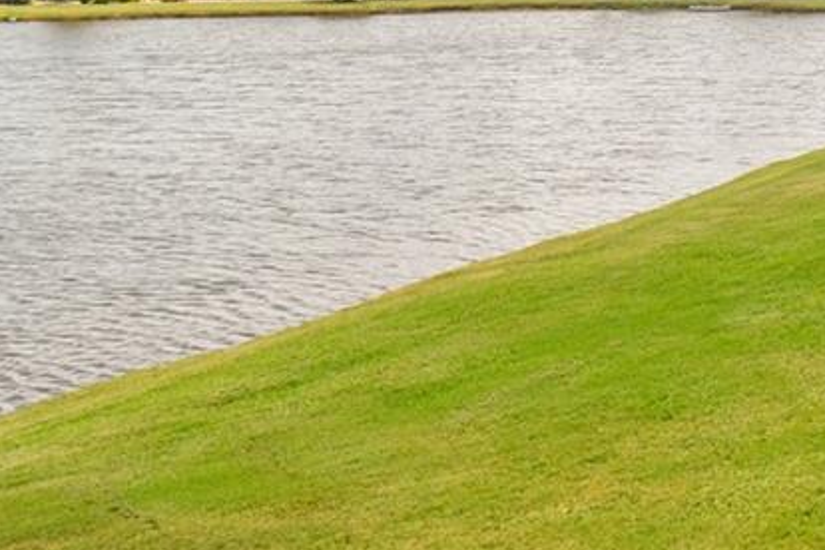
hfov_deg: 25.4
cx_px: 1259
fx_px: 1329
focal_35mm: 58
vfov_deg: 22.2
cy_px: -46
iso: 100
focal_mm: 10
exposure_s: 1/60
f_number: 7.1
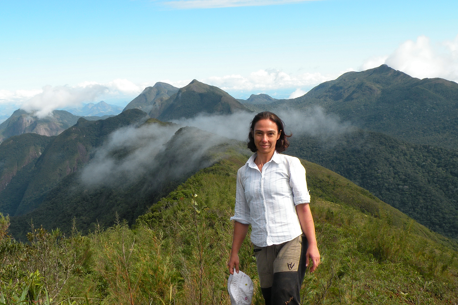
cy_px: 172
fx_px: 611
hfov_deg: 41.1
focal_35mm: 48
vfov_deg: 28.0
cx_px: 235
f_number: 5.6
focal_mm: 7.4
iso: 64
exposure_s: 1/229
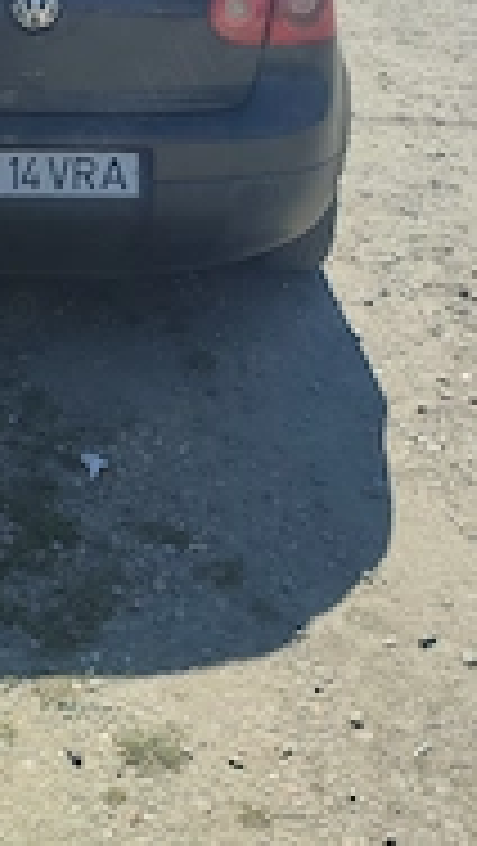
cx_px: 54
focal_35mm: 58
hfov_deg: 20.4
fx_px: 1302
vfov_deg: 34.5
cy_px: 126
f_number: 1.9
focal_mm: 6.04
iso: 50
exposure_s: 1/836
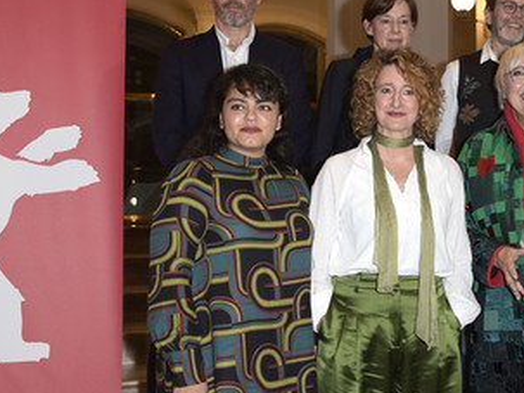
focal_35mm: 50
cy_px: 184
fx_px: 757
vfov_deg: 29.1
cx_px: 385
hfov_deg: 37.4
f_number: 5.6
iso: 800
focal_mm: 35
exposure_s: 1/200
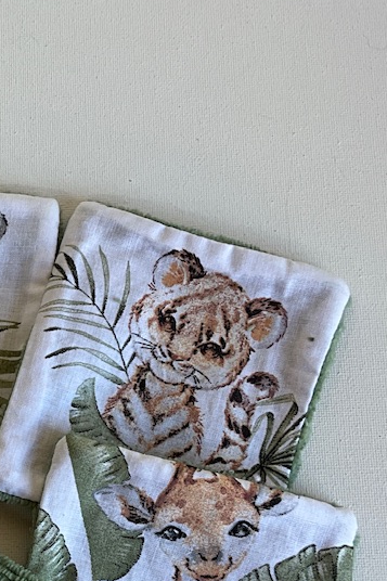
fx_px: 1162
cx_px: -78
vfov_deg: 27.8
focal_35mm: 72
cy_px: 417
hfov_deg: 18.0
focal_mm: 3
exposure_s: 1/100
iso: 25
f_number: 1.8
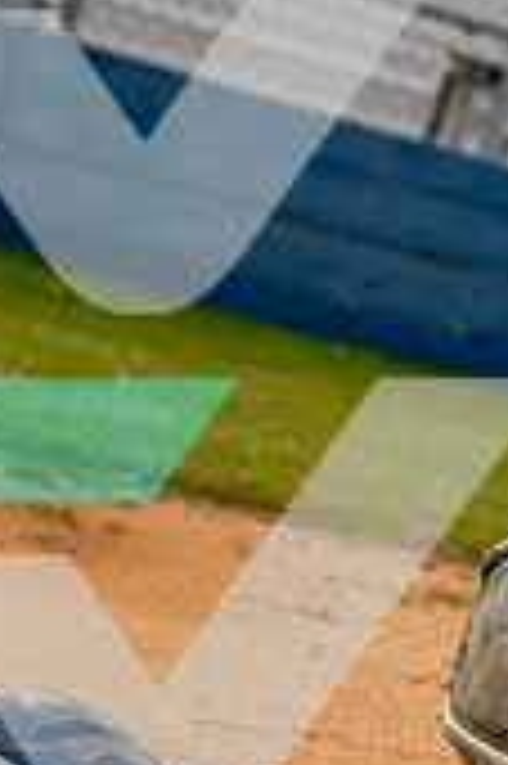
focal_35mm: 150
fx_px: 3181
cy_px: 619
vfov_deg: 13.6
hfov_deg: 8.8
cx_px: 913
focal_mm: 44
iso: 80
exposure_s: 1/250
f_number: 4
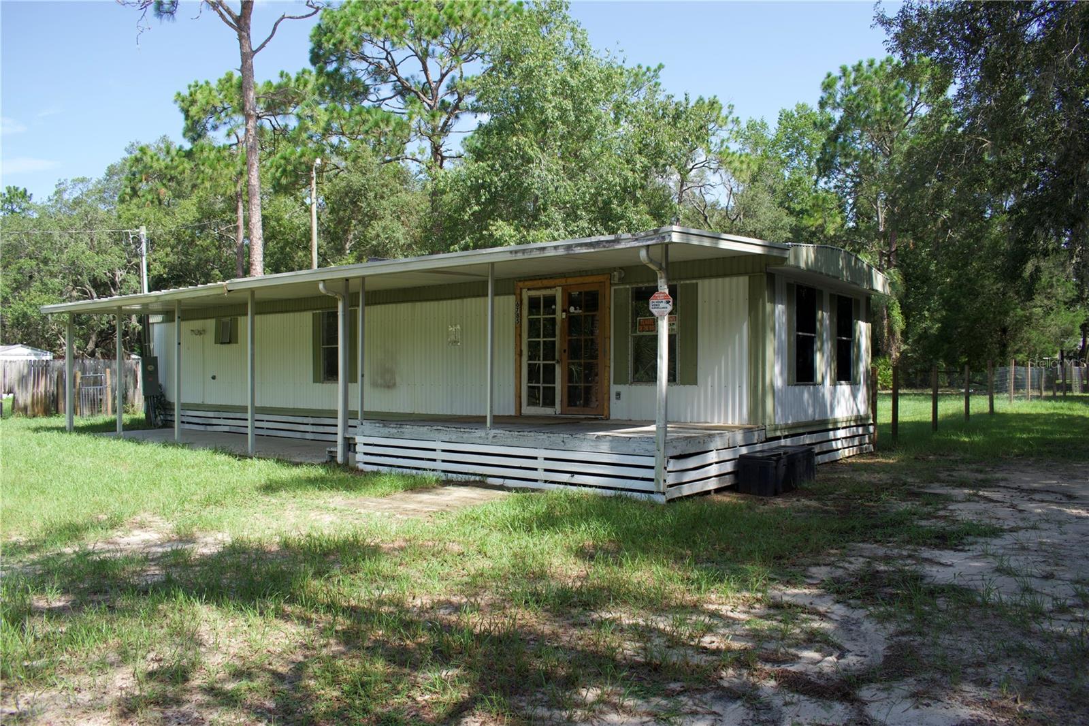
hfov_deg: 67.4
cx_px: 544
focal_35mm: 27
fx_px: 817
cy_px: 363
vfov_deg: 47.9
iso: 180
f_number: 8
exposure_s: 1/250
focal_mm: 18
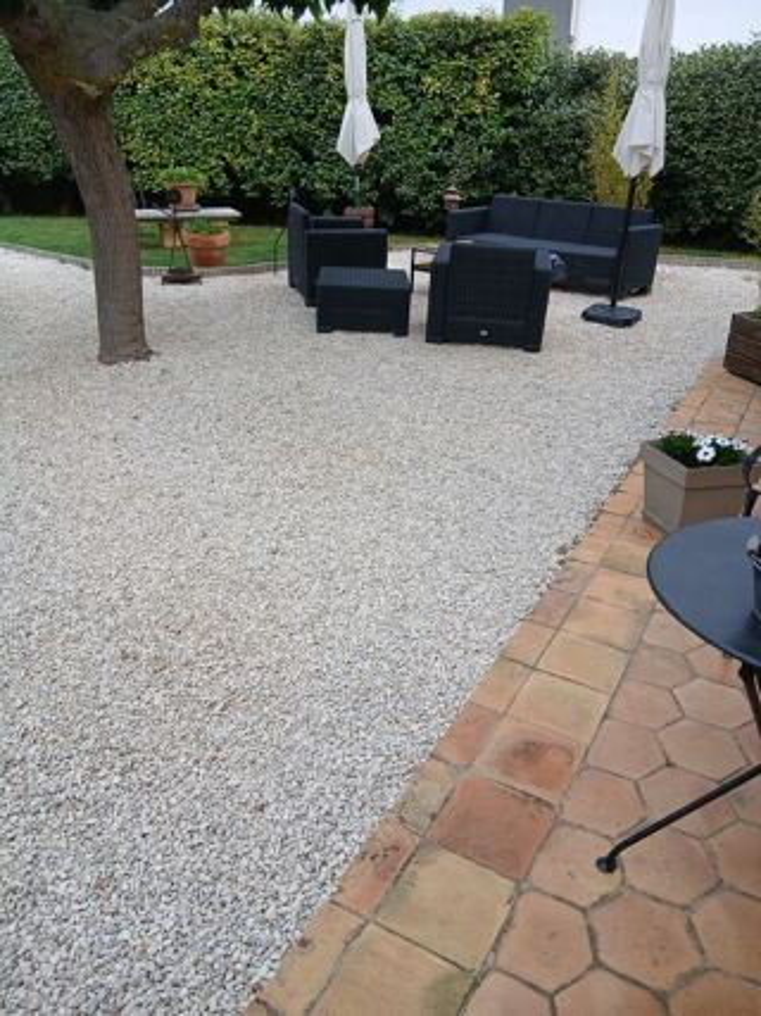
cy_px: 508
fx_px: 762
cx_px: 380
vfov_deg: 67.3
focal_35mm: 26
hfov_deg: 53.0
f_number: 1.8
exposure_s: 1/100
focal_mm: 3.98
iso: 25
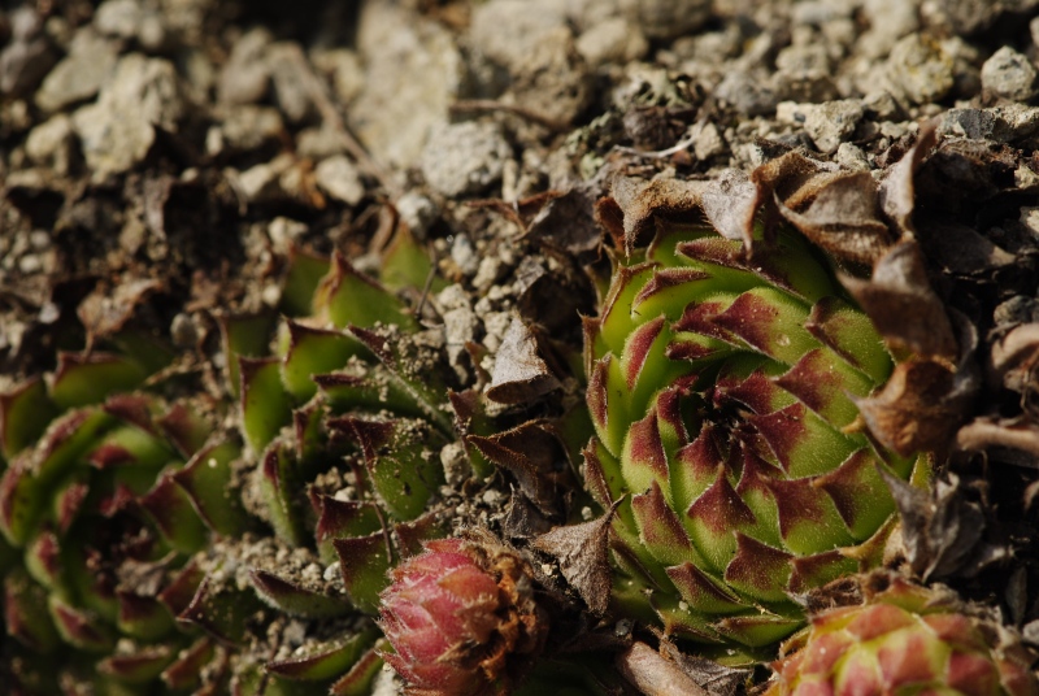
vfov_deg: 10.8
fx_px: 3685
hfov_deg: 16.0
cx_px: 520
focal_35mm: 128
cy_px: 348
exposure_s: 1/320
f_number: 9
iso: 100
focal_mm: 85
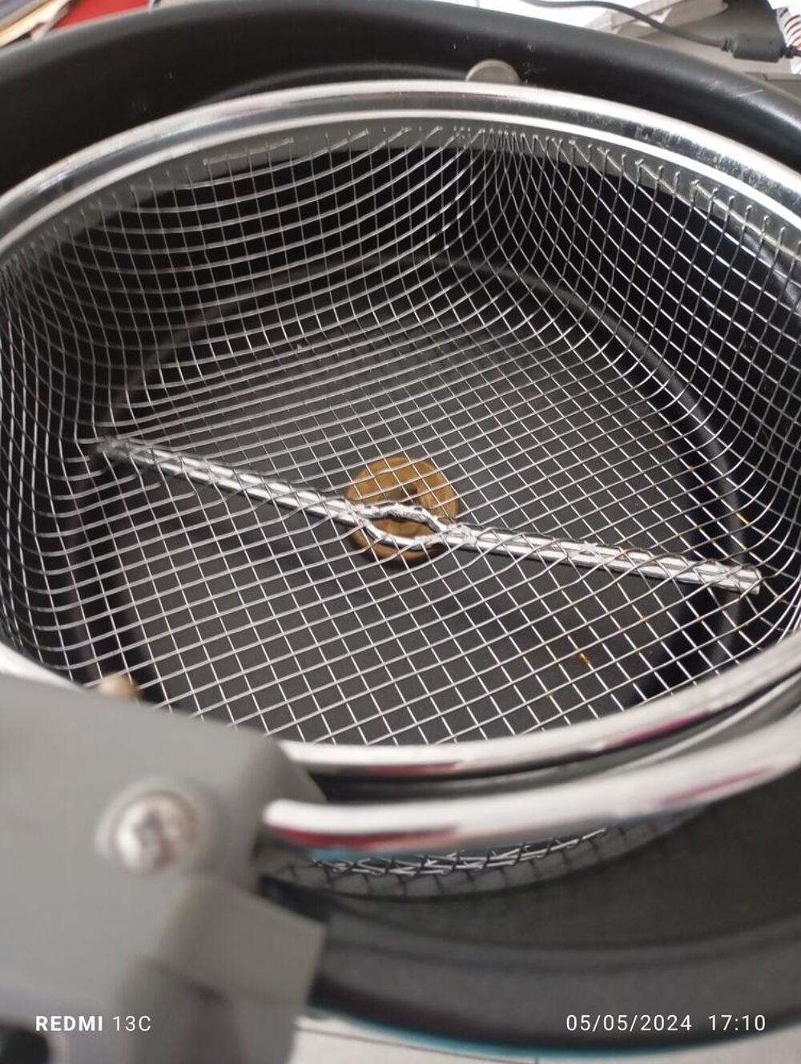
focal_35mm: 28
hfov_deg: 49.9
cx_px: 400
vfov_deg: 63.4
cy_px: 532
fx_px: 862
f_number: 1.8
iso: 2206
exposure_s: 1/20
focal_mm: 4.27
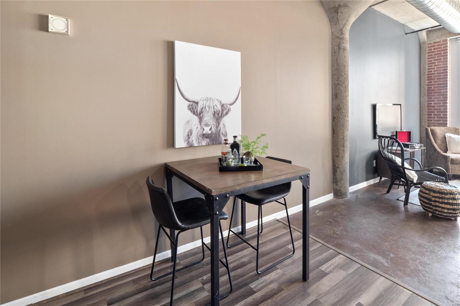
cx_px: 230
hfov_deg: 96.7
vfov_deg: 73.7
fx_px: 204
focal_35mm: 16
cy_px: 153
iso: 400
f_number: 8
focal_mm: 8
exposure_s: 1/2
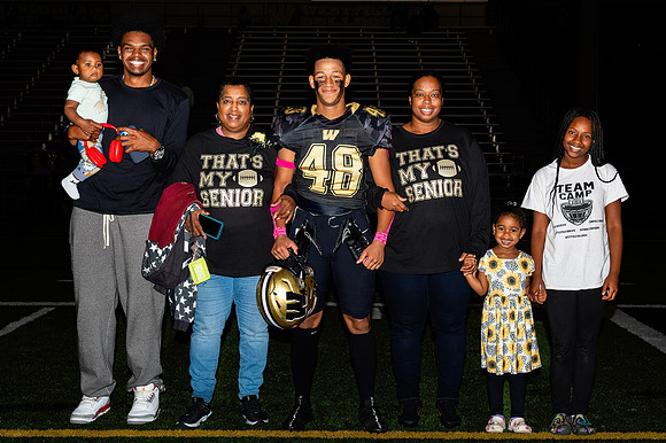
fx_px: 1109
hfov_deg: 33.4
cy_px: 206
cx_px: 338
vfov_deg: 22.6
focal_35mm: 60
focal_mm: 29
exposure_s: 1/200
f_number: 5
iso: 320
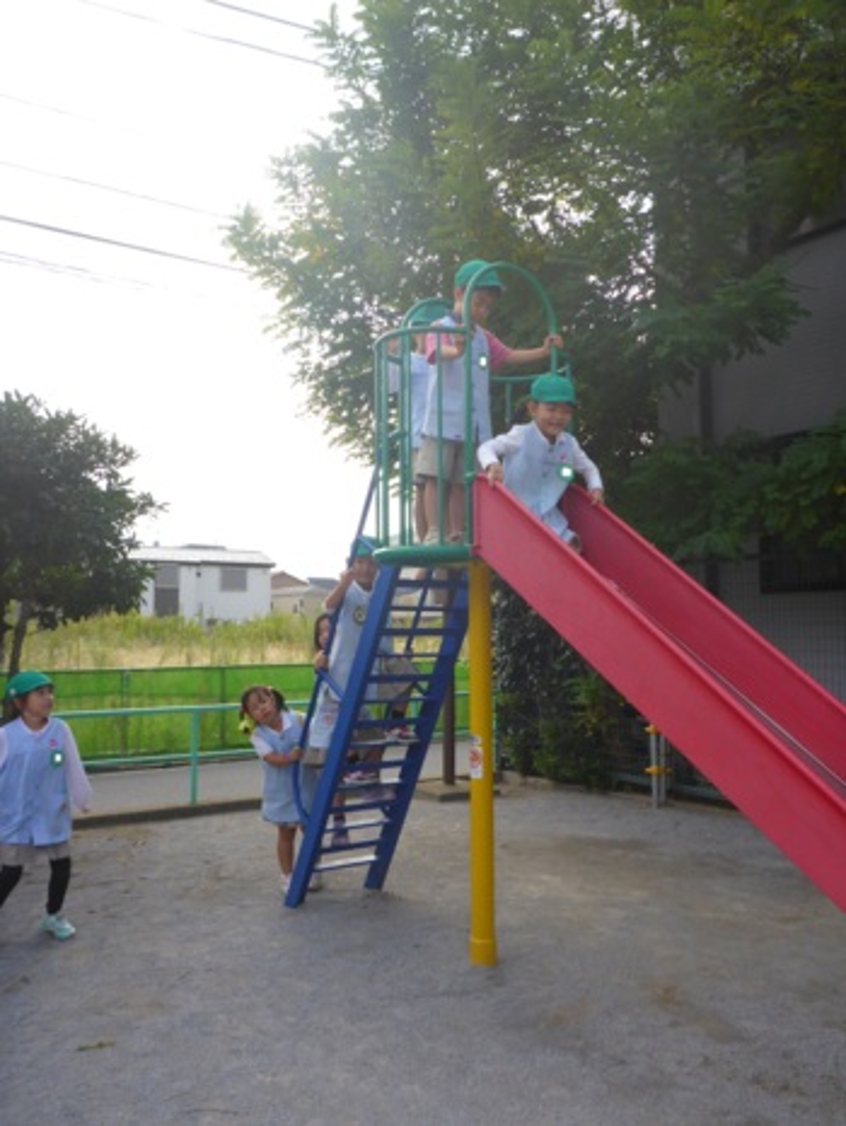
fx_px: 912
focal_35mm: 28
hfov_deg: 49.8
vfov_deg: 63.4
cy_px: 563
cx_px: 423
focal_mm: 4.9
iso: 125
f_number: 3.3
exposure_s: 1/500
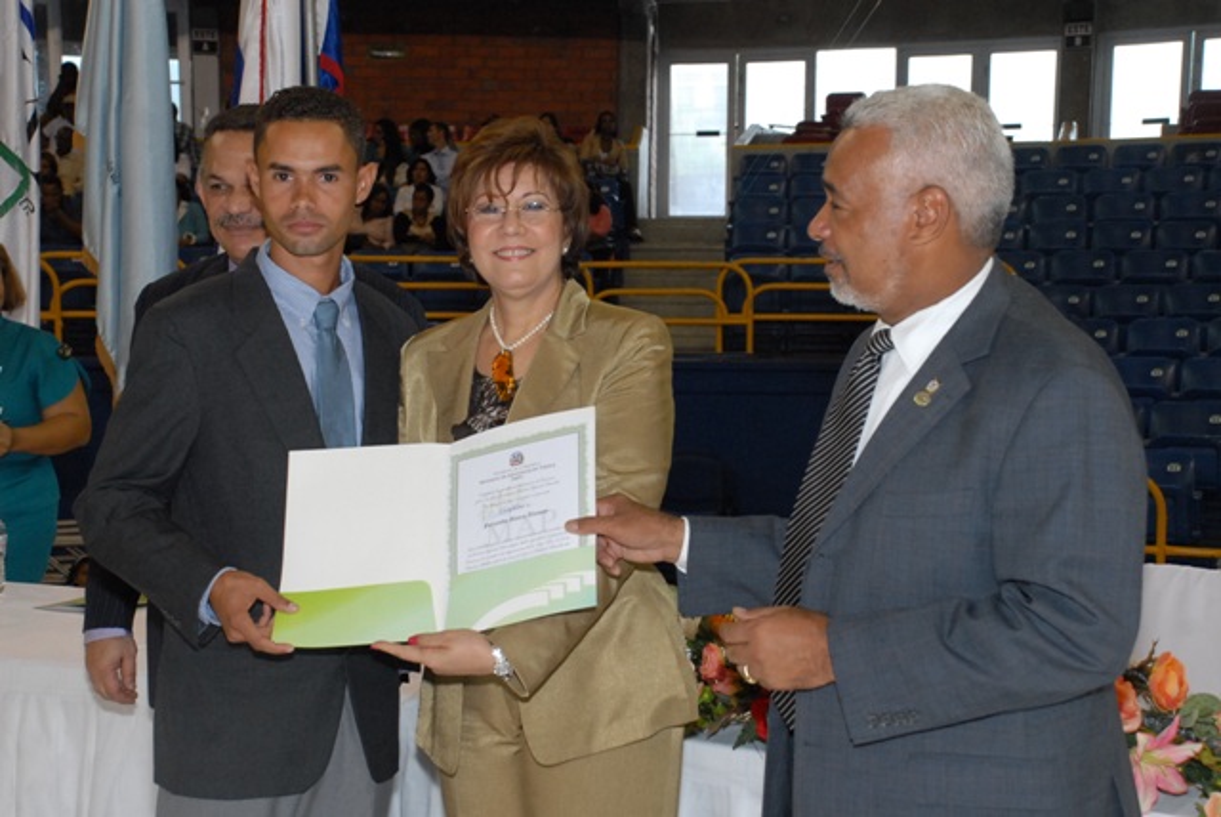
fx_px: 2037
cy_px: 408
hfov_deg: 33.4
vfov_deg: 22.7
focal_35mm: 60
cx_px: 610
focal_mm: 40
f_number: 7.1
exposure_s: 1/60
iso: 800
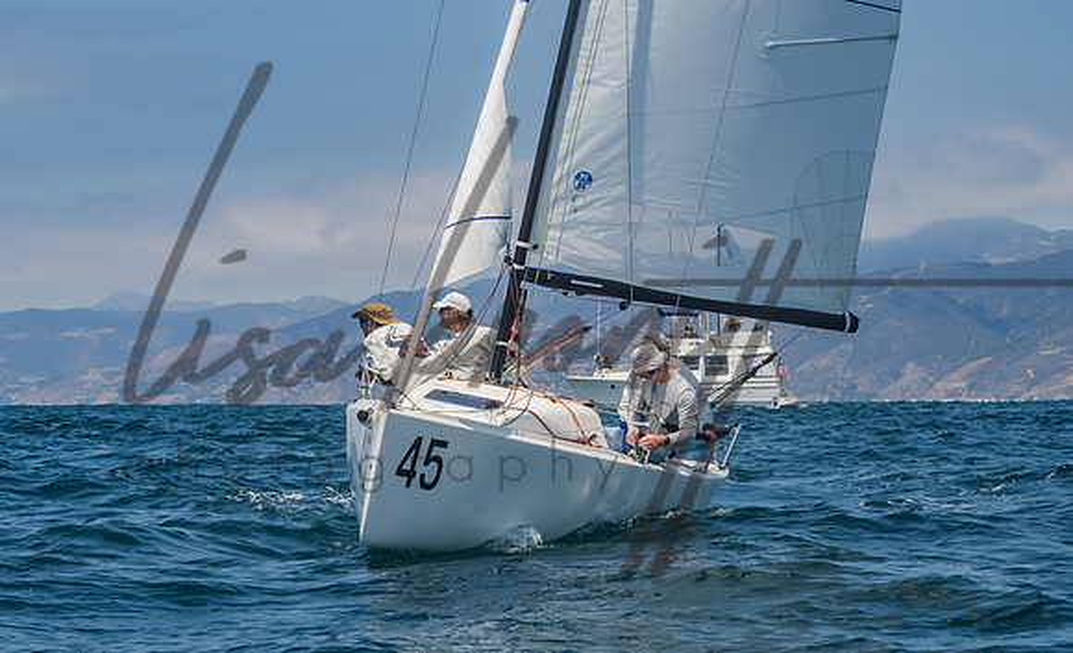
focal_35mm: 139
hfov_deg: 15.2
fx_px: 4022
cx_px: 515
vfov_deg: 9.3
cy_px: 281
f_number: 14
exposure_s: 1/1000
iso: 640
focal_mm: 82
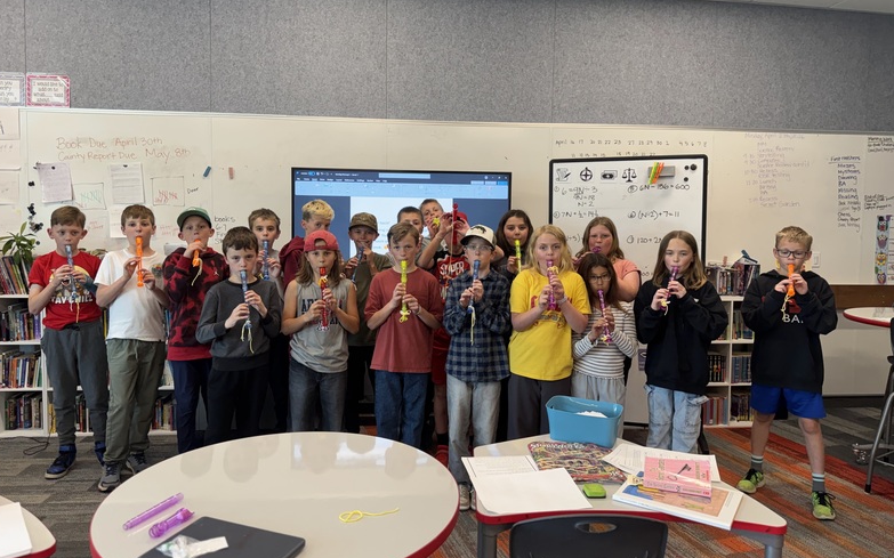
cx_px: 440
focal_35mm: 26
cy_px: 249
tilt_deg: -4.0
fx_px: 633
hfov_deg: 70.4
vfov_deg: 47.5
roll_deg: -0.6
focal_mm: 6.76
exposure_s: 1/120
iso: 200
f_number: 1.78
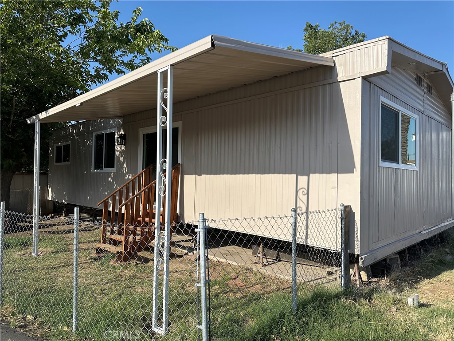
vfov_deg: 56.8
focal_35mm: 24
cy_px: 170
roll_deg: -1.8
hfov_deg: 71.6
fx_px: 315
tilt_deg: +1.7
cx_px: 227
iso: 80
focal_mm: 6.86
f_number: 1.78
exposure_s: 1/4016
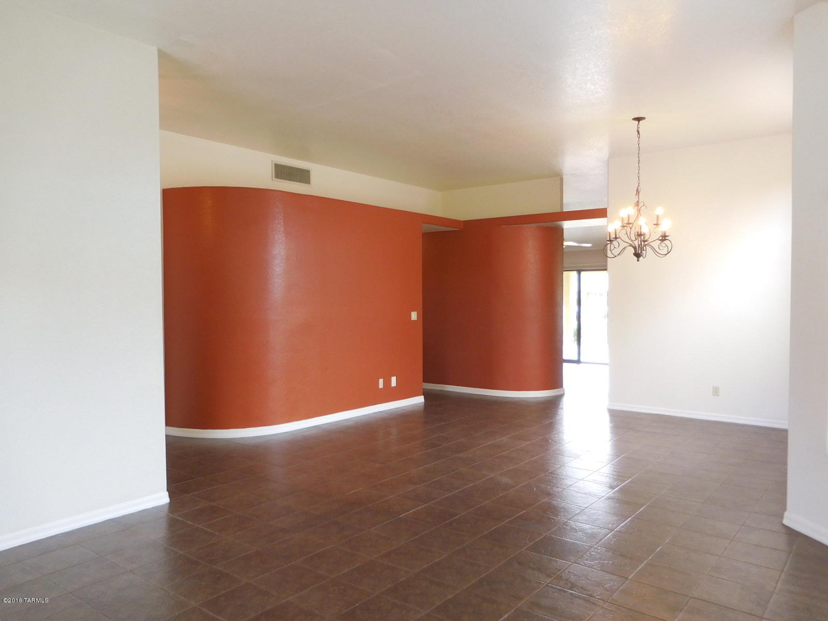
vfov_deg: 54.9
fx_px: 598
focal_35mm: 25
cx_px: 414
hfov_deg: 69.4
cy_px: 310
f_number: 3.3
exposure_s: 1/30
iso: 200
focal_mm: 4.5
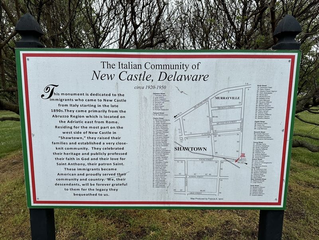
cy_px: 120
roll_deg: -1.3
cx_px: 160
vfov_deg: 56.8
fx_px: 221
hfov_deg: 71.6
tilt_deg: -9.2
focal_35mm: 24
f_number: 1.78
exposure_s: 1/1198
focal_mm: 6.86
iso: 80
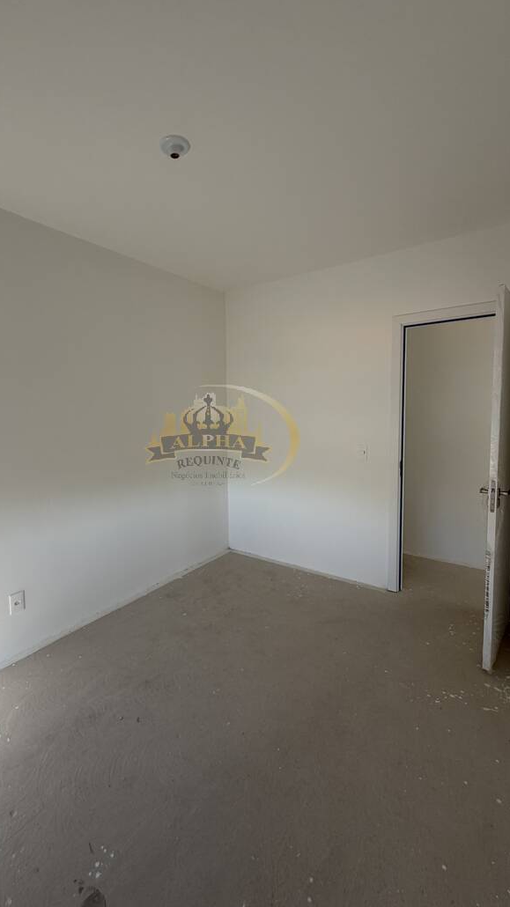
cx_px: 220
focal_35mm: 16
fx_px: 385
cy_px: 439
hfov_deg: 66.8
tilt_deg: -4.9
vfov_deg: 99.3
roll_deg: +0.9
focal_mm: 2.22
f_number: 2.2
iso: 64
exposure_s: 1/121
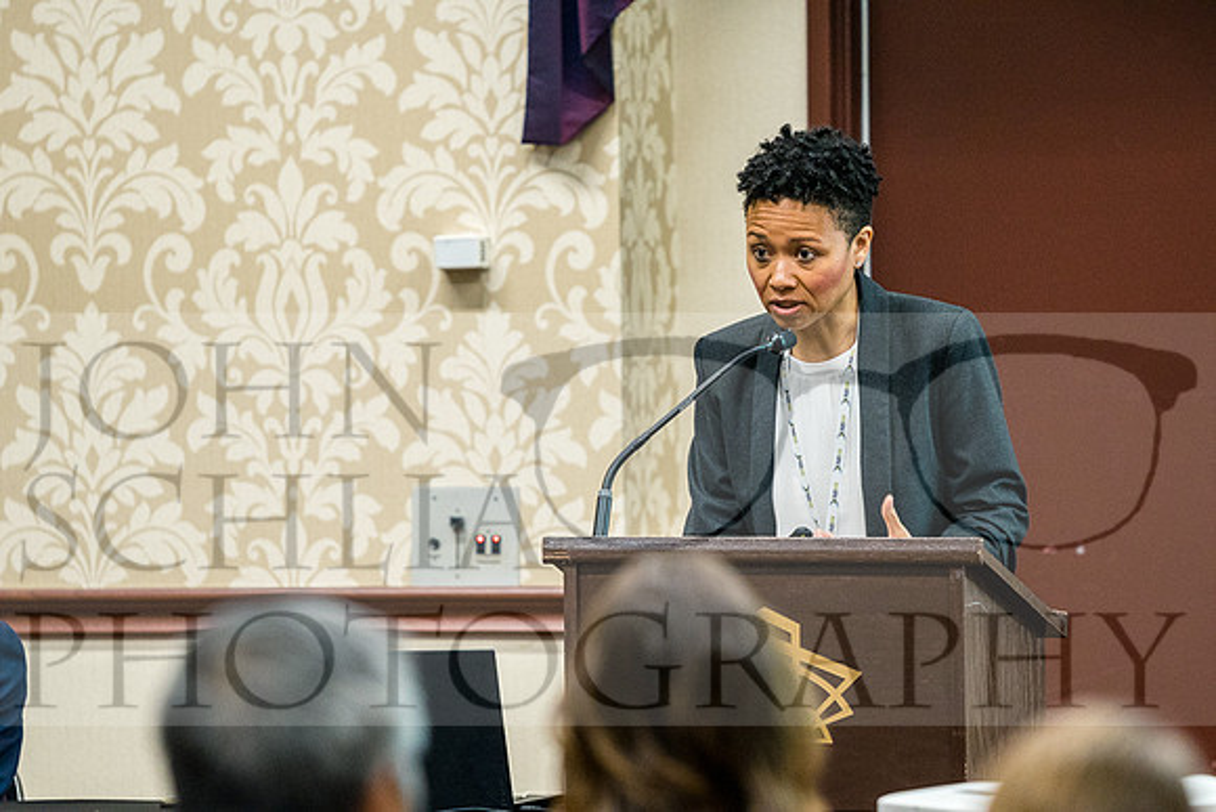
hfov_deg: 6.9
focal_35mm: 300
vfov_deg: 4.6
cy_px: 406
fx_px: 10135
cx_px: 608
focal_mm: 200
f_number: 3.5
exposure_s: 1/100
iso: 3200
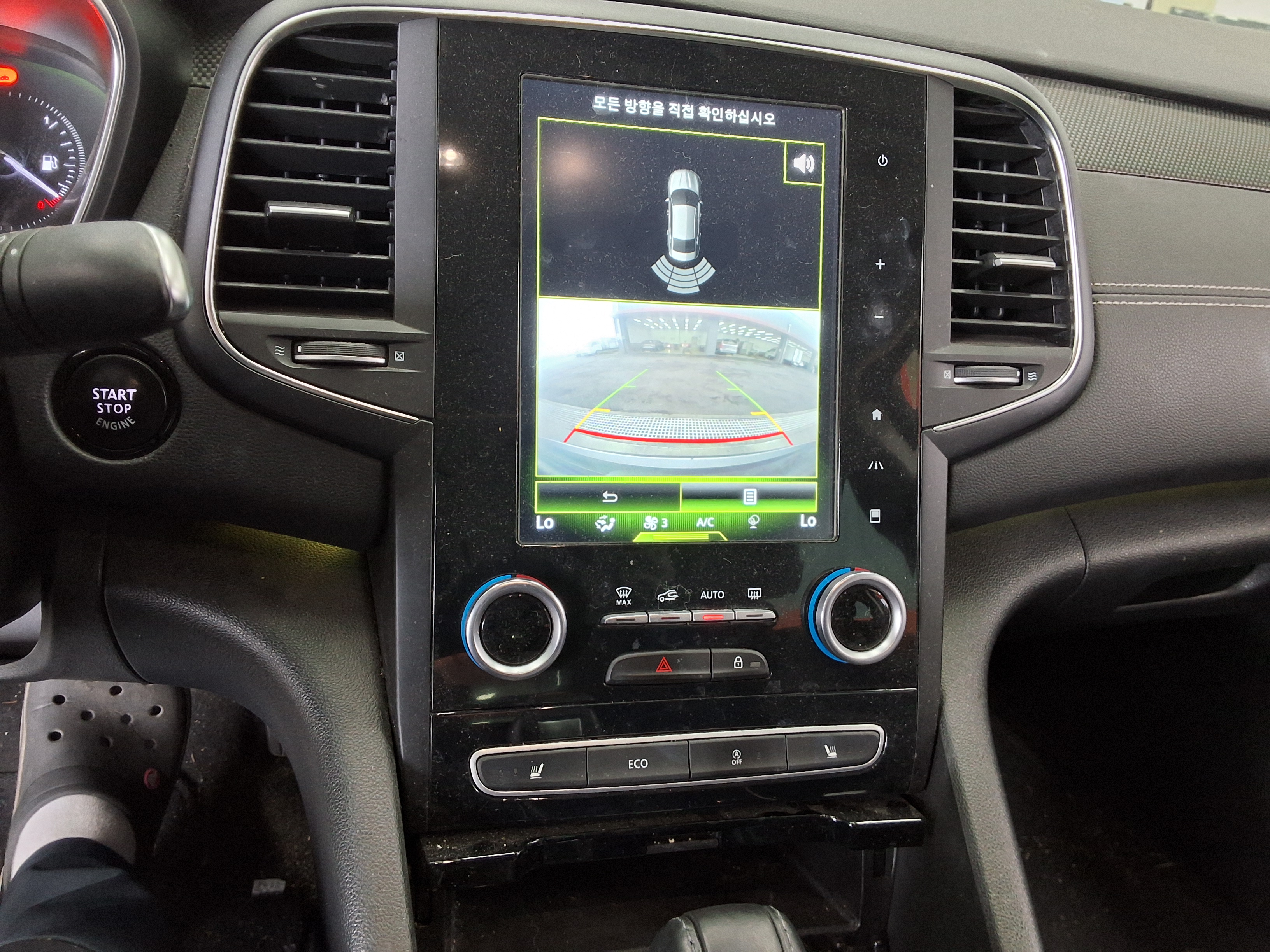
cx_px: 635
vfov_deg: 49.7
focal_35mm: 28
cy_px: 476
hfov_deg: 63.4
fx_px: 1027
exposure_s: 1/40
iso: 160
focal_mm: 2.91
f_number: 1.9
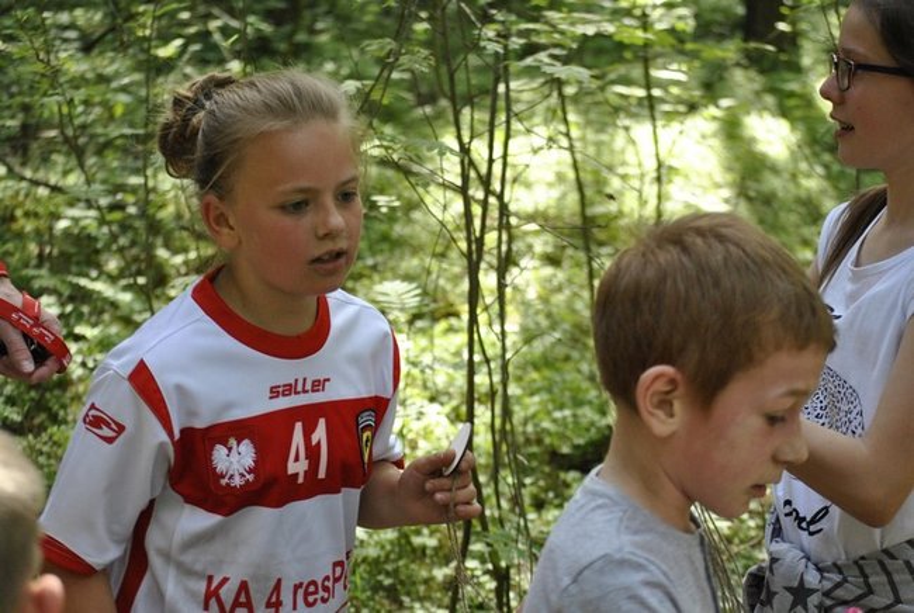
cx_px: 457
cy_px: 306
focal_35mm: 82
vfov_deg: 16.6
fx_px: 2098
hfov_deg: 24.6
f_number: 4
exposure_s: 1/500
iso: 800
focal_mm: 55
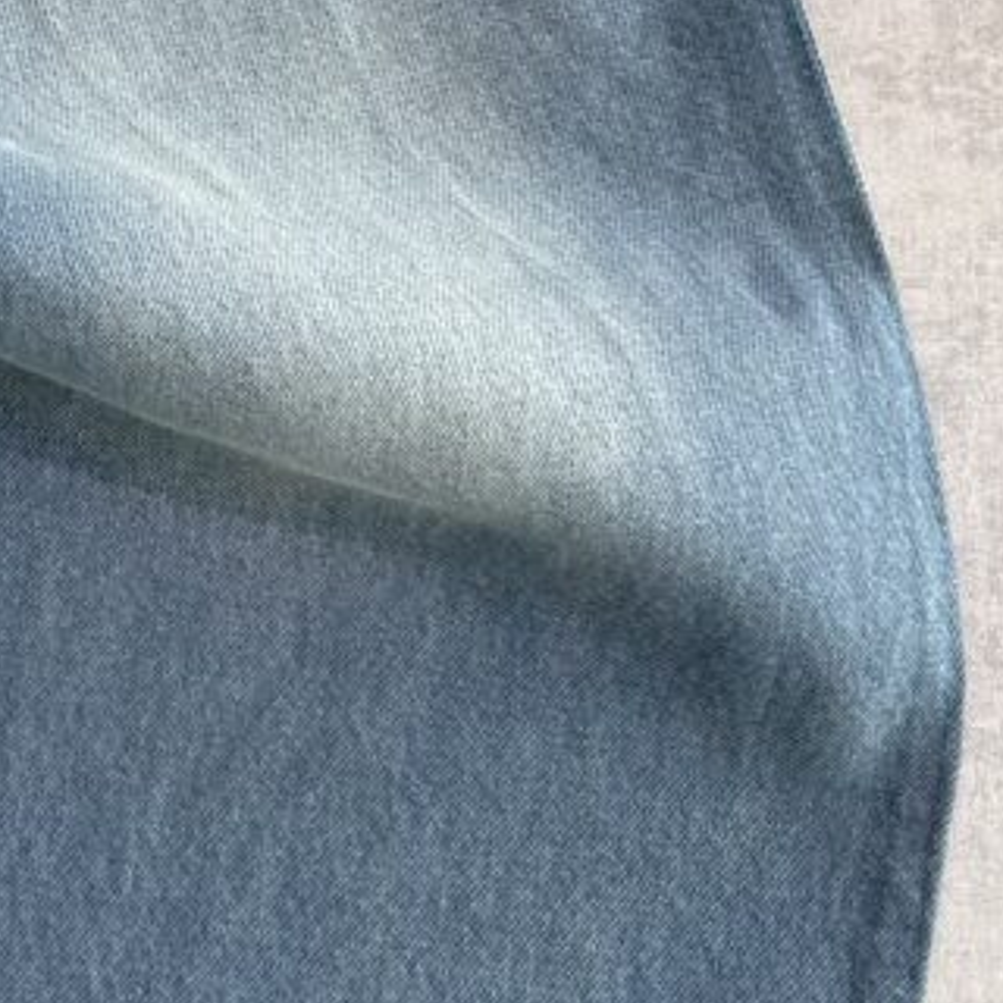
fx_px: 3475
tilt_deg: -79.7
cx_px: -702
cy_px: -125
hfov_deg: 14.7
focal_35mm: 106
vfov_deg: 15.9
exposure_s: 1/100
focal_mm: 6.76
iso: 64
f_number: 1.78
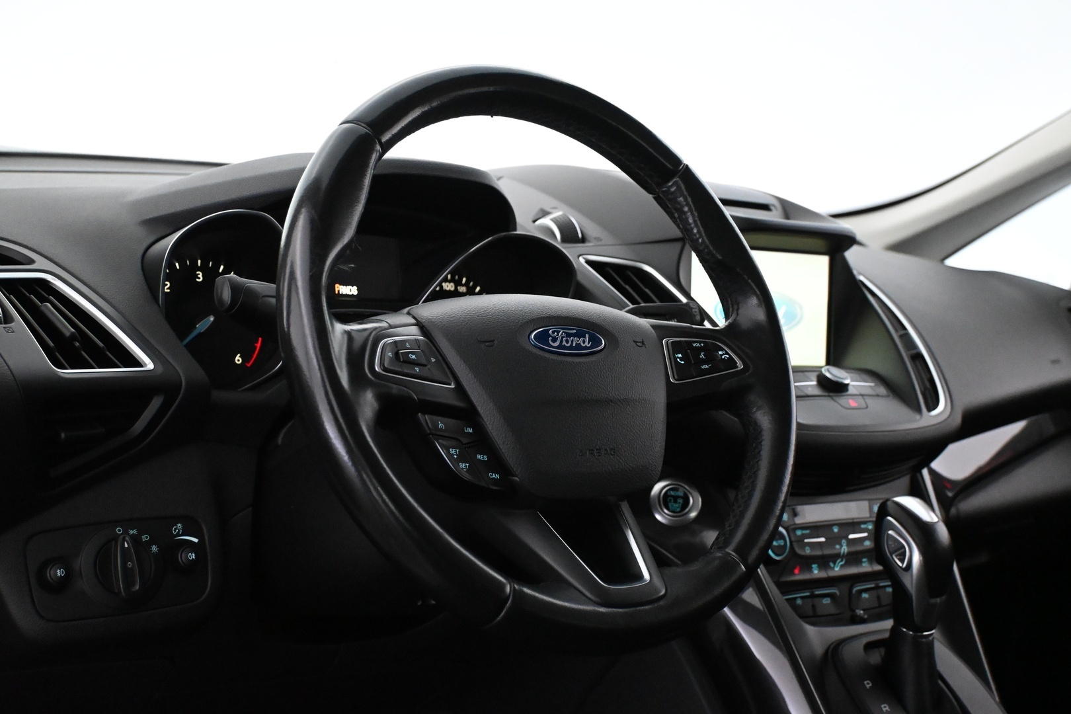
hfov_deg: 43.6
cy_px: 357
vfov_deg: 29.9
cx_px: 536
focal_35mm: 45
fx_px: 1339
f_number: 4.8
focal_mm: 30
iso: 5600
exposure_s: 1/60
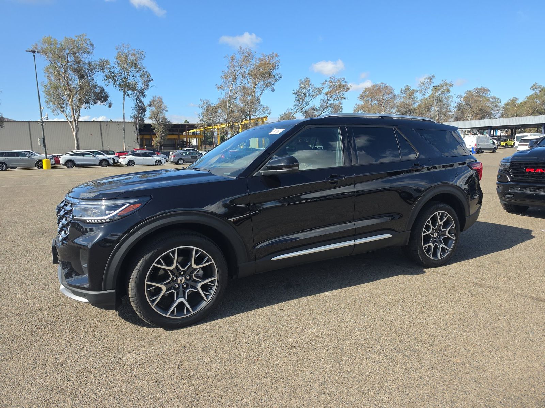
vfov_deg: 58.9
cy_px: 204
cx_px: 272
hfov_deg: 73.9
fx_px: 362
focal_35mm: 23
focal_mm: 6.5
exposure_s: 1/4055
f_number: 1.4
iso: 63
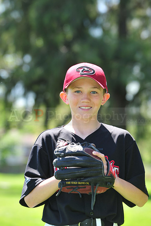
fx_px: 1260
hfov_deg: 6.9
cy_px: 113
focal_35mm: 200
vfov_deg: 10.3
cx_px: 76
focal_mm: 200
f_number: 7.1
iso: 200
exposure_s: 1/160
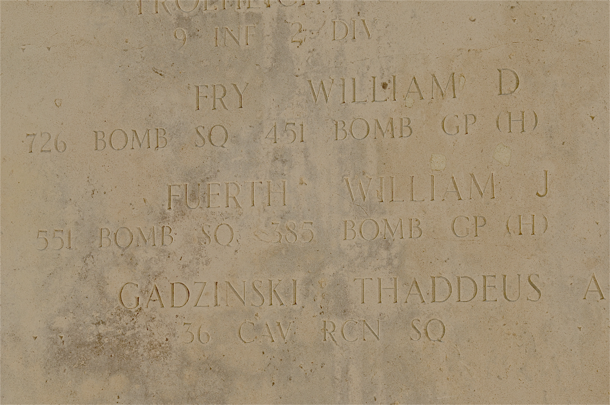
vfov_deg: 6.1
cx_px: 305
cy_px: 202
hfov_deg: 9.2
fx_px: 3808
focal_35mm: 225
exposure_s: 1/100
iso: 200
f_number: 16
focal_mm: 150
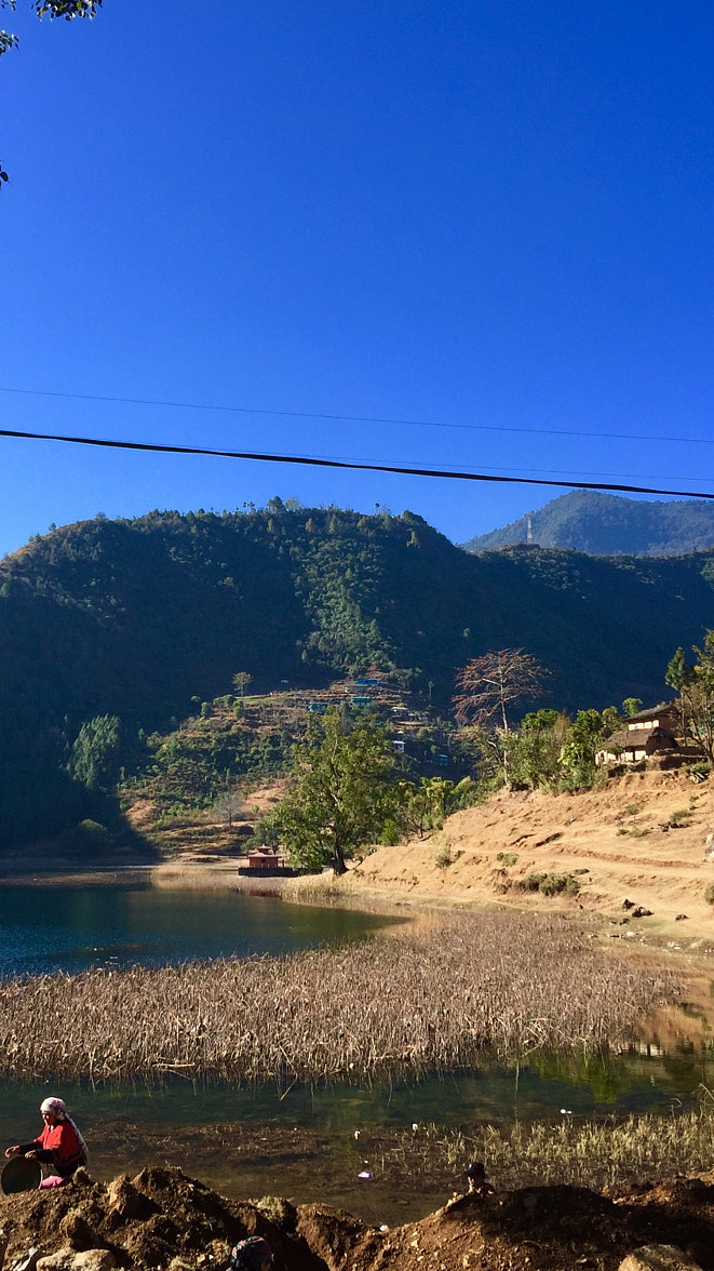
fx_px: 1448
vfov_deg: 47.4
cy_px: 629
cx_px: 173
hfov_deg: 27.3
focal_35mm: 43
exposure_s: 1/1041
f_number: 2.2
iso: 32
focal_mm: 4.15
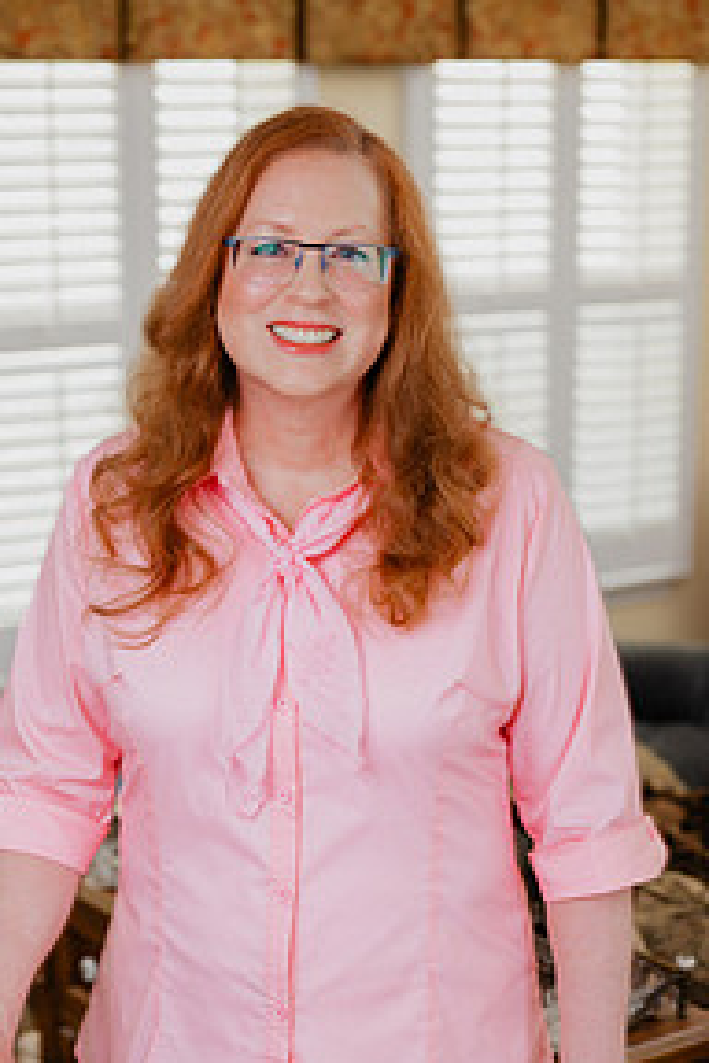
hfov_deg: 17.5
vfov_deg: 25.9
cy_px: 642
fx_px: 2304
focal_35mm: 78
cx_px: 258
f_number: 2.8
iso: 80
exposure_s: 1/30
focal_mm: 50
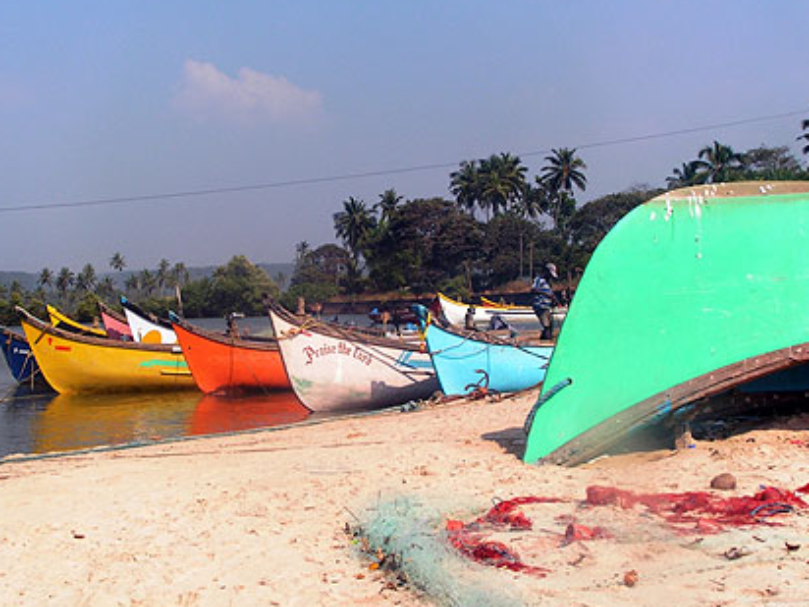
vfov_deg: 24.8
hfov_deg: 32.7
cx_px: 383
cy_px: 289
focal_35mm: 59
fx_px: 1379
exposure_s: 1/400
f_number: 5.6
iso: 50
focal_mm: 9
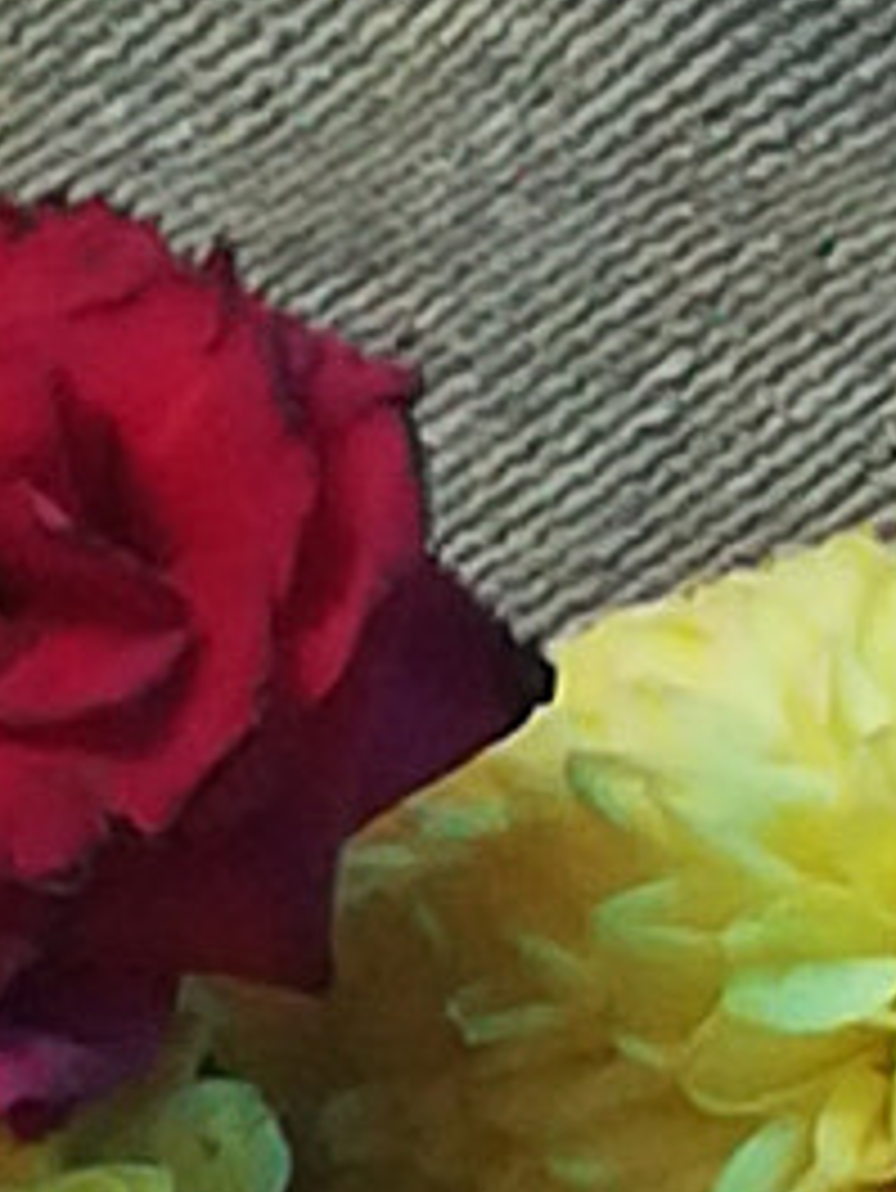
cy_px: 3063
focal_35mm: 398
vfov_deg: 4.8
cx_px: 1923
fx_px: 13725
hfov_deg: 3.7
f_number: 2.2
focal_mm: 3.83
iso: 500
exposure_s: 1/25
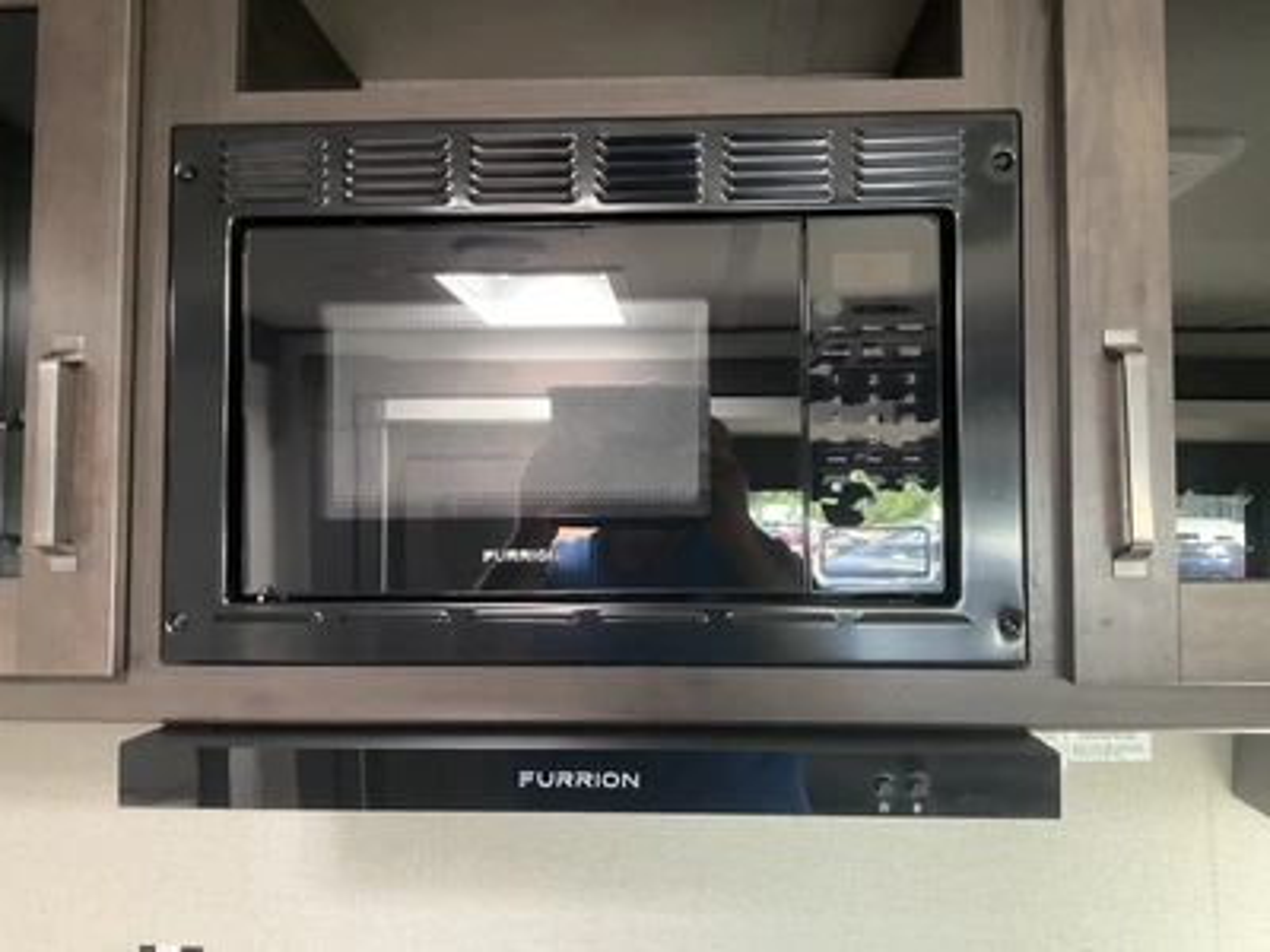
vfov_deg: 48.2
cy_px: 476
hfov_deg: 61.7
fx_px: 1064
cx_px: 635
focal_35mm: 29
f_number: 1.8
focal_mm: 3
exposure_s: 1/40
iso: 320
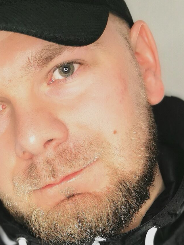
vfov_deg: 22.8
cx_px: 90
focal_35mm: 81
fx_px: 574
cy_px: 264
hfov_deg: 18.2
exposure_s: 1/120
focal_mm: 5.56
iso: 160
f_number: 1.6
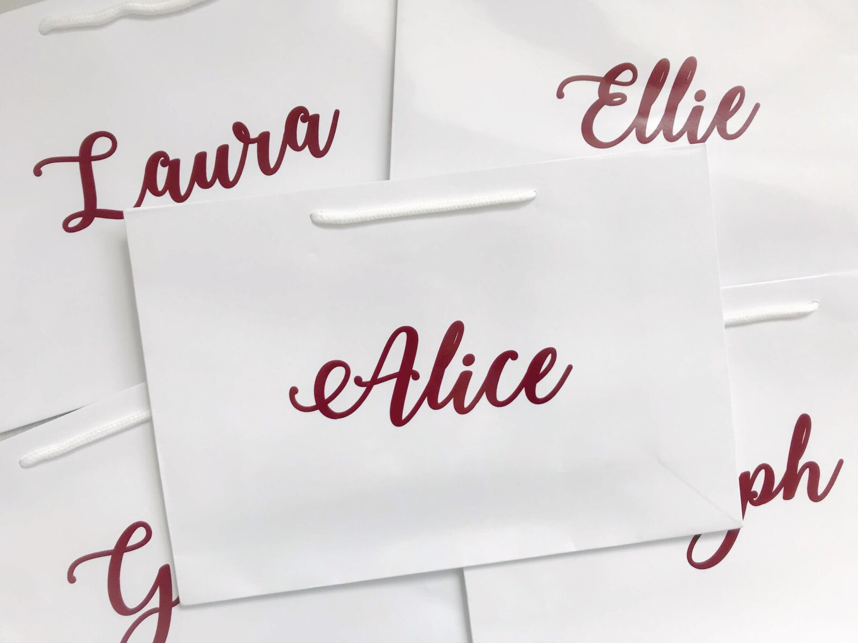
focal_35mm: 28
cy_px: 322
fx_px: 694
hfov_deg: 63.4
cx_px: 429
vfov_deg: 49.7
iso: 32
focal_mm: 3.99
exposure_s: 1/100
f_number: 1.8
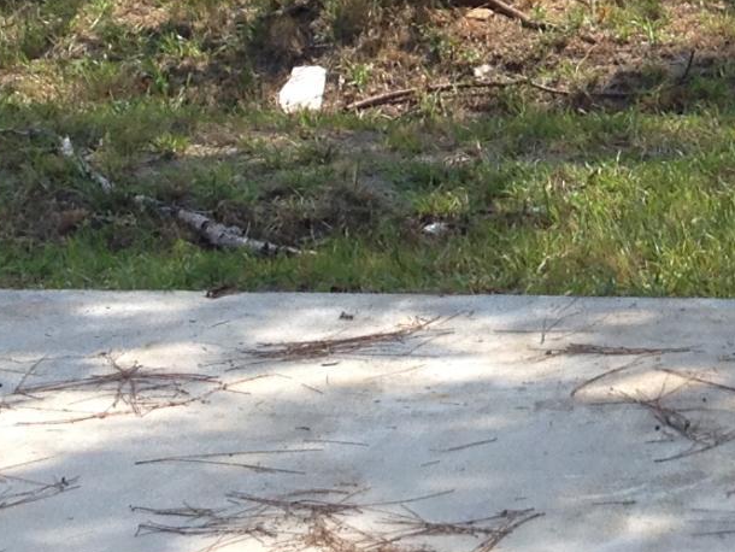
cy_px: -334
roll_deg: -0.6
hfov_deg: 11.2
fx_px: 3654
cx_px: 946
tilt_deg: -1.6
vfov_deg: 8.4
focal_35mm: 172
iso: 50
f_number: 2.4
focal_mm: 4.28
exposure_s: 1/642
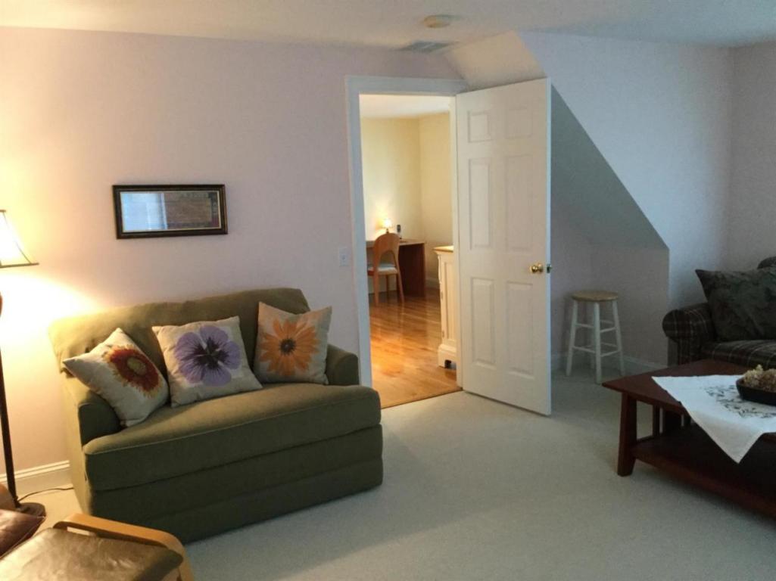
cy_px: 290
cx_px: 388
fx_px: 695
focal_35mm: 31
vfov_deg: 45.4
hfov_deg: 58.4
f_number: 2.4
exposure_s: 1/17
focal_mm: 3.3
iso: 200
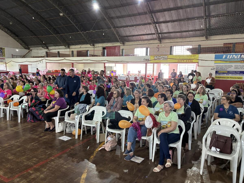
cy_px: 92
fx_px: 183
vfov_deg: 53.1
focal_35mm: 26
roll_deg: -1.1
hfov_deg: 67.3
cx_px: 122
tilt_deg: -8.4
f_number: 1.6
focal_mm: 5.96
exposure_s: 1/60
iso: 320
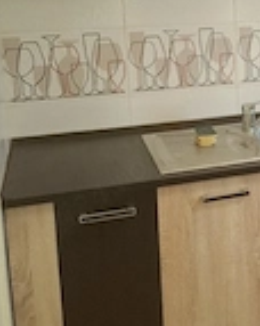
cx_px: 296
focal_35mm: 63
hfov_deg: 22.6
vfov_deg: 29.4
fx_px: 607
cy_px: 64
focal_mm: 5.54
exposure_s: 1/33
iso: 400
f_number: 1.8
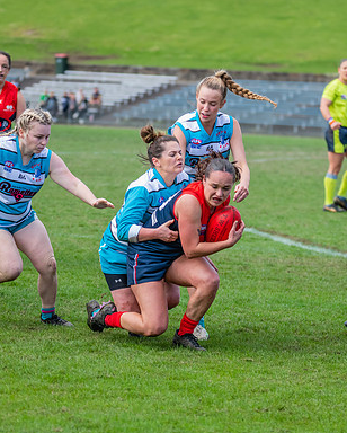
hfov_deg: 6.5
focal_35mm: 239
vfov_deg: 8.1
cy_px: 205
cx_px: 216
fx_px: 3063
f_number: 5.6
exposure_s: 1/1600
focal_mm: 160
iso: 800
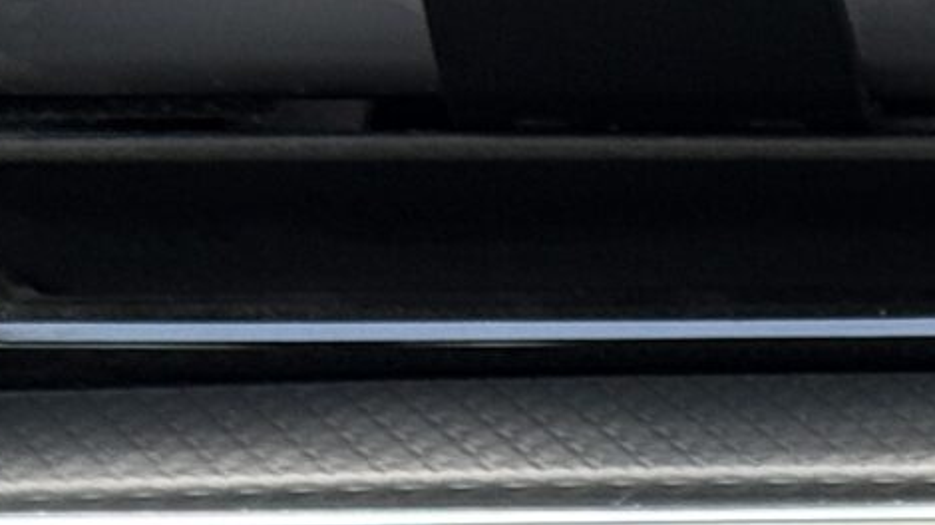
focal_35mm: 285
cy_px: 1253
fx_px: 7063
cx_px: 2294
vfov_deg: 4.2
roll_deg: +0.1
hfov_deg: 7.1
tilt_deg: -19.5
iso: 200
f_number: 1.78
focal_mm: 6.76
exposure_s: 1/113
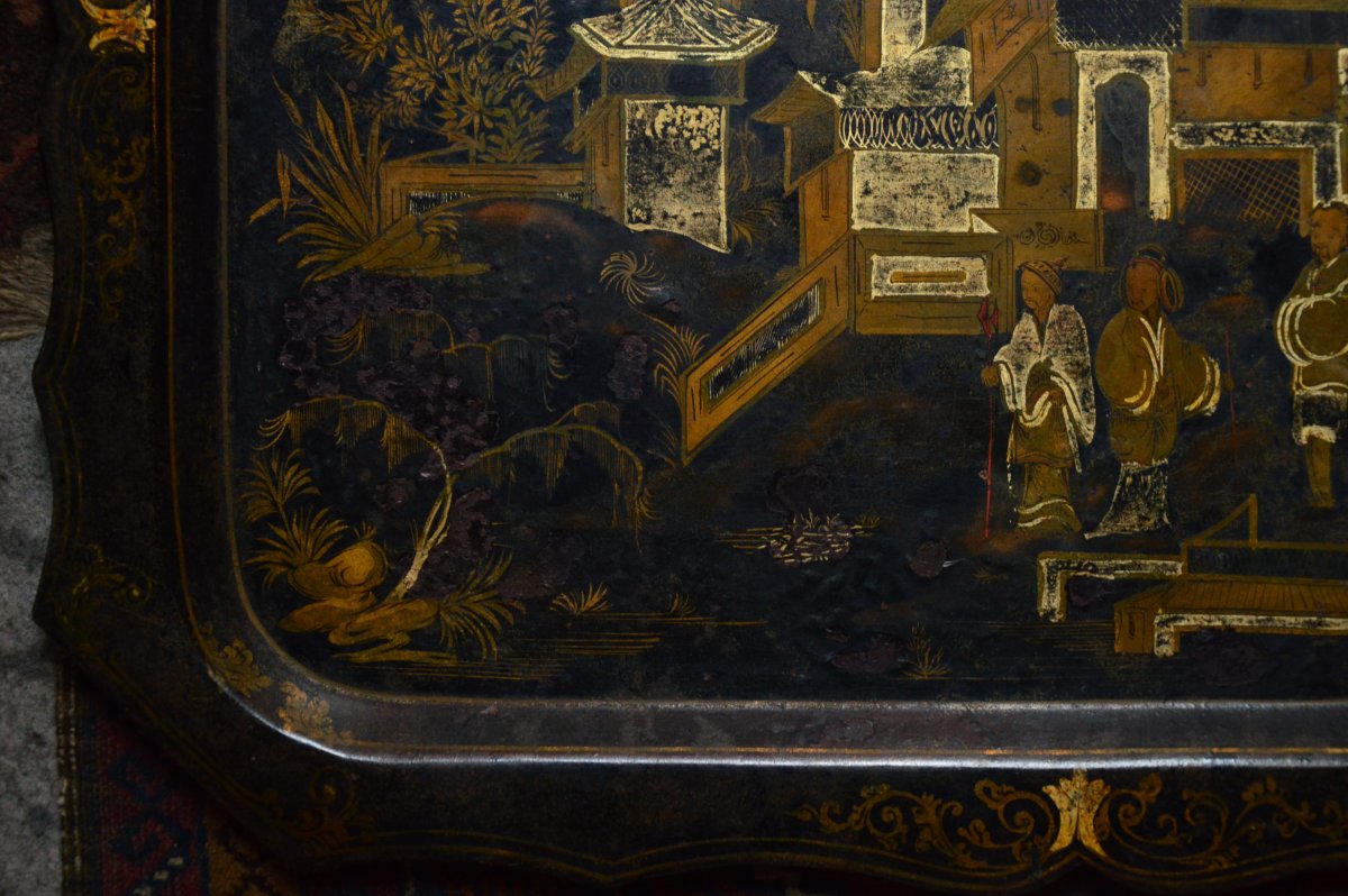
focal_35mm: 60
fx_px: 2245
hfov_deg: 33.4
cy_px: 448
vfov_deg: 22.6
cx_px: 674
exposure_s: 1/50
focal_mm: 40
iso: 800
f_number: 4.5
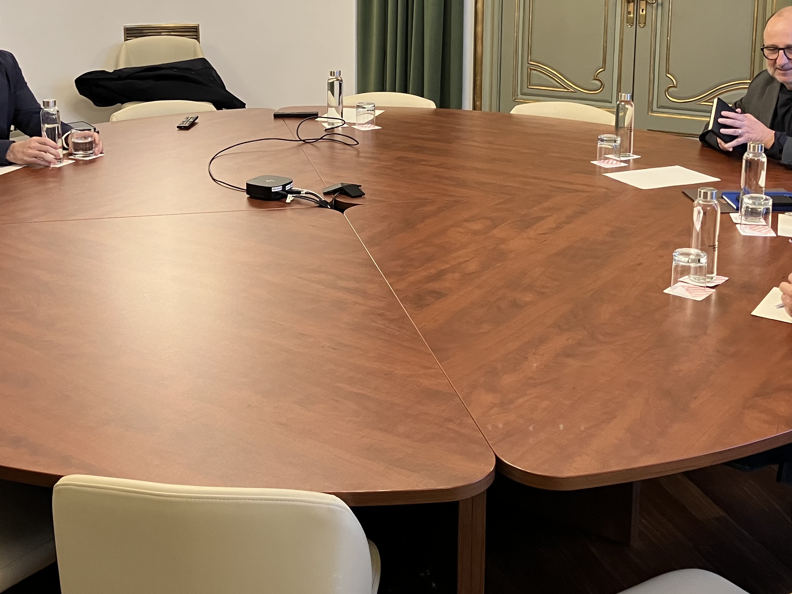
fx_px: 1121
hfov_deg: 38.8
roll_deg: -0.2
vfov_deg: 28.9
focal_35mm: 49
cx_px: 340
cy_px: 107
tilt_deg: -10.5
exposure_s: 1/60
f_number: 1.8
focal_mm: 3.99
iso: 100
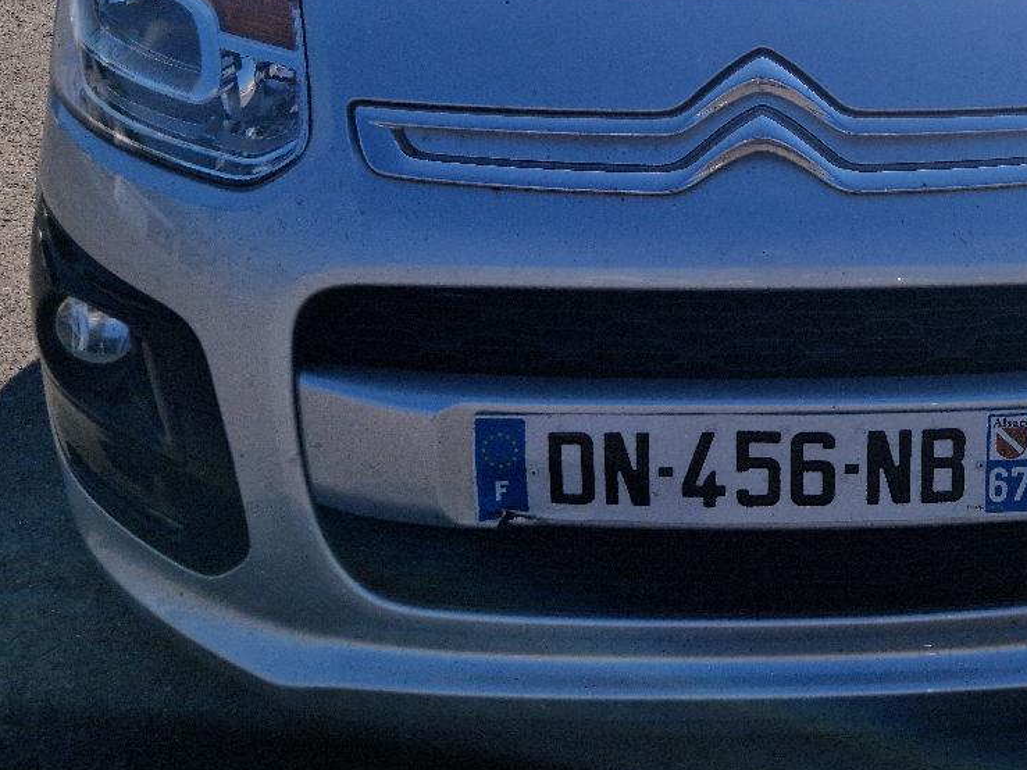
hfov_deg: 33.1
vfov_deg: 25.1
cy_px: 32
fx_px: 1661
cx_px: 869
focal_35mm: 56
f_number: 1.8
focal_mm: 5.4
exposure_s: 1/3333
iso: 50
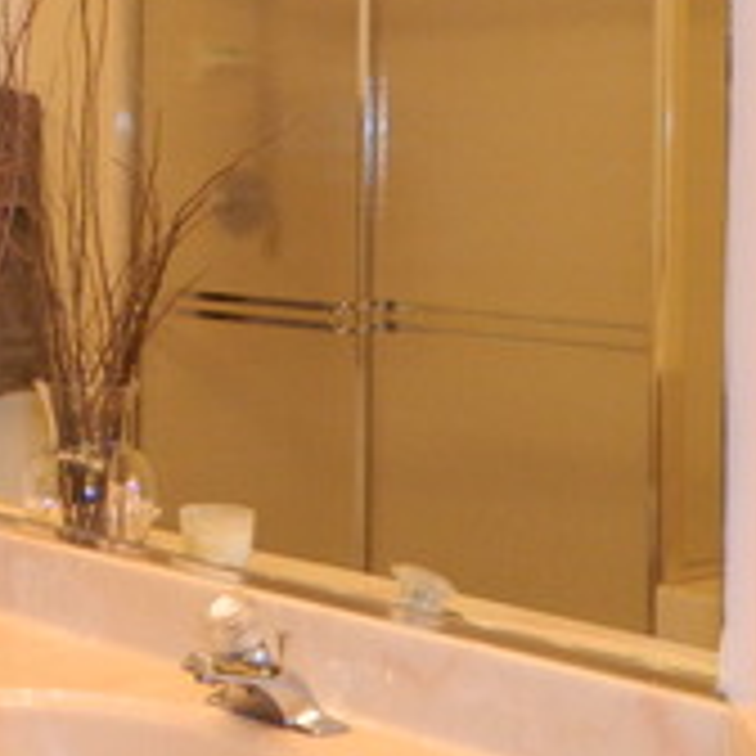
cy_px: 184
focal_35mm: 84
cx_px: -256
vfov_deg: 20.5
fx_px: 2076
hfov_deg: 19.0
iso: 200
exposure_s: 1/30
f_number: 3.1
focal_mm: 4.5
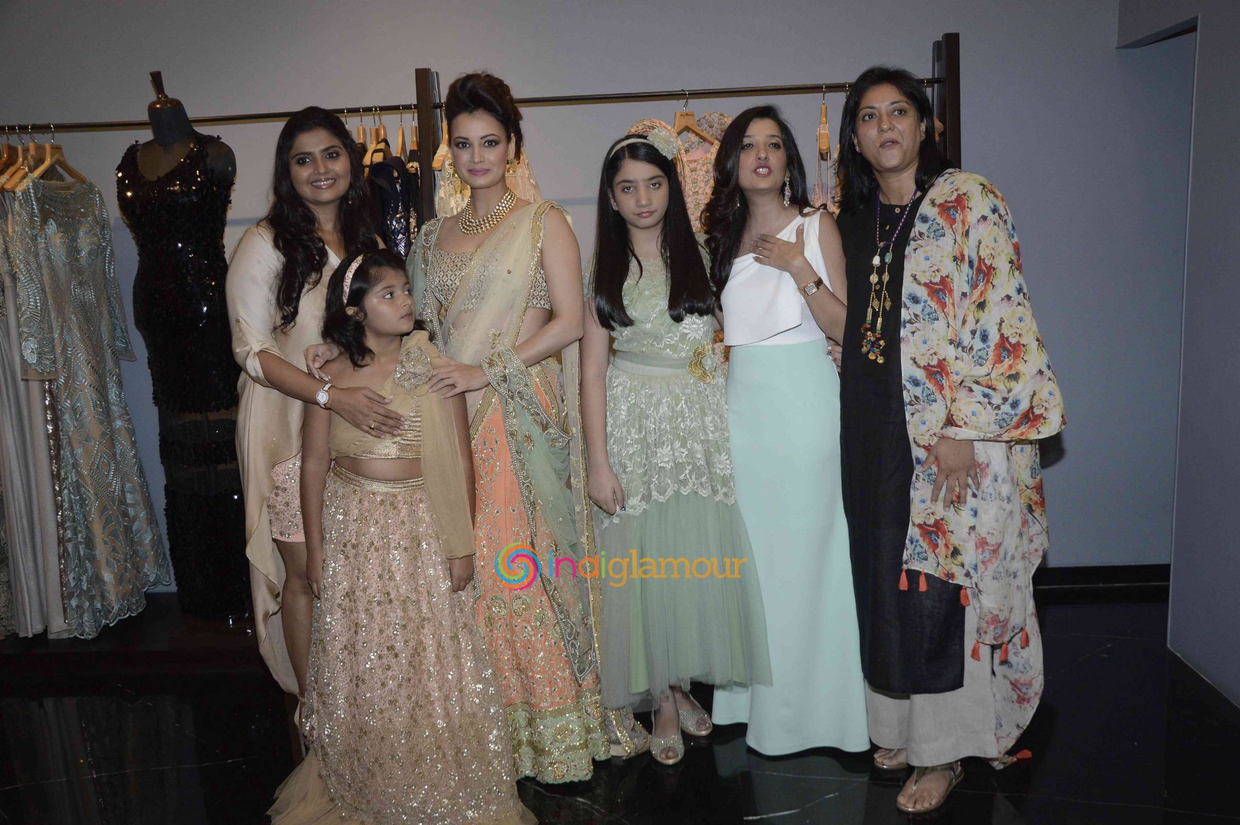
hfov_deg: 57.3
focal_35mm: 33
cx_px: 620
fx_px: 1136
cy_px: 412
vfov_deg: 39.9
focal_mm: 22
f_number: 5.6
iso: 800
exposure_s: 1/160
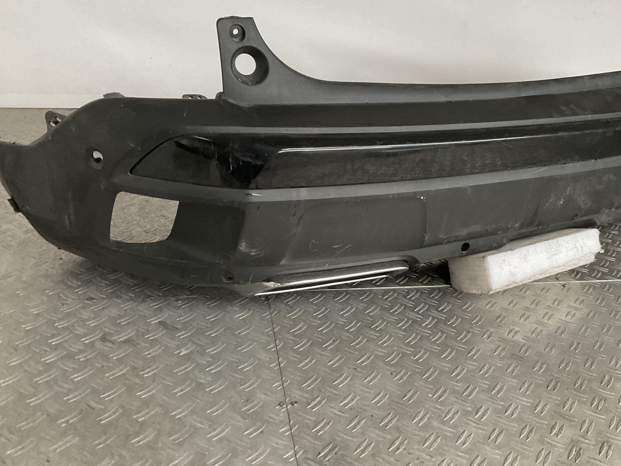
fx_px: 664
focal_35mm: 37
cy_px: 201
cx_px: 373
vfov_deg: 38.6
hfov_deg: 49.8
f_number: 1.8
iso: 160
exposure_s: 1/60
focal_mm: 3
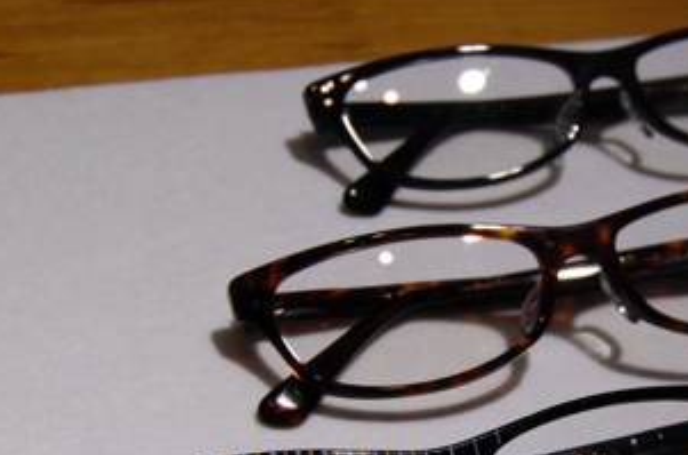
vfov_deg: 16.2
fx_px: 1582
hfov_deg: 24.2
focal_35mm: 83
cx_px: 537
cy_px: 364
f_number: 7.1
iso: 400
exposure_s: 1/200
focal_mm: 26
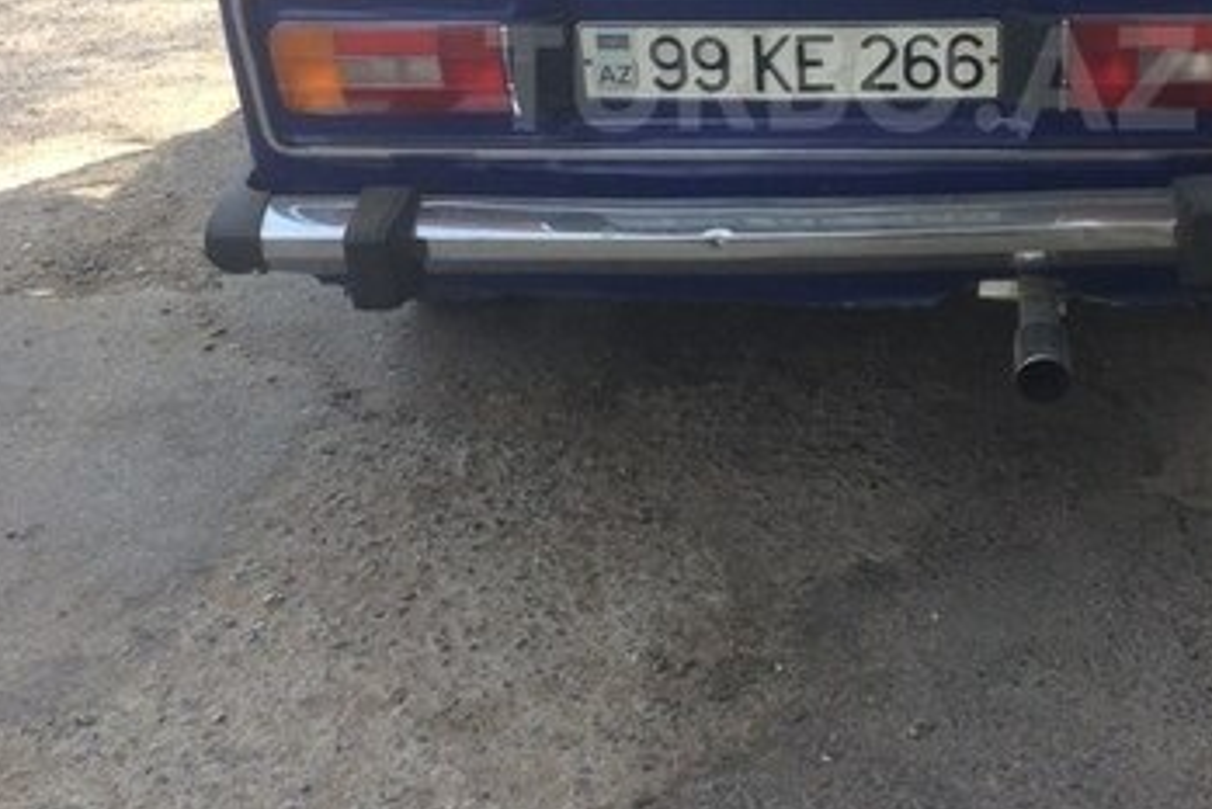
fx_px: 1920
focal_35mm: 57
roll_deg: -1.3
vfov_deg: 23.2
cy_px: 78
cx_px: 840
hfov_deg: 34.6
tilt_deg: -16.9
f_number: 2.2
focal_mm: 4.15
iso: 32
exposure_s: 1/247
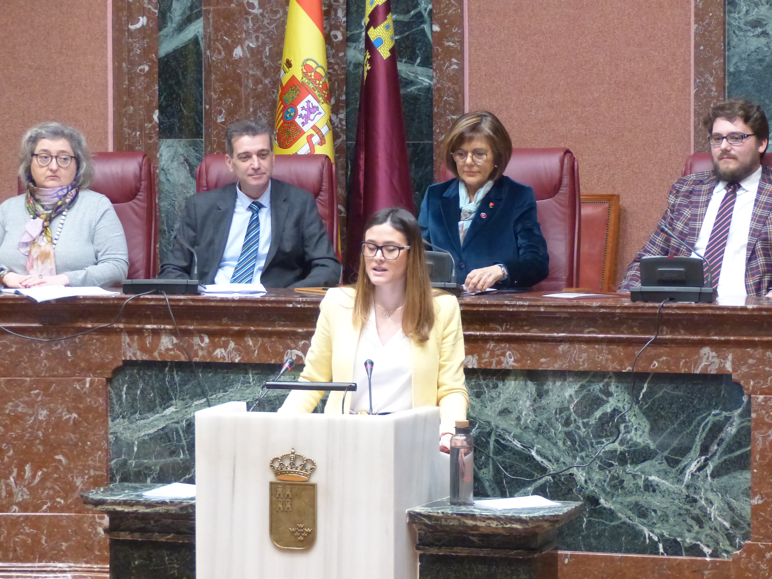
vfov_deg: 12.0
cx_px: 386
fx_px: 2765
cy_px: 290
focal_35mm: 124
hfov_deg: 15.9
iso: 800
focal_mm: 22.2
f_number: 2.8
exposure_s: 1/50
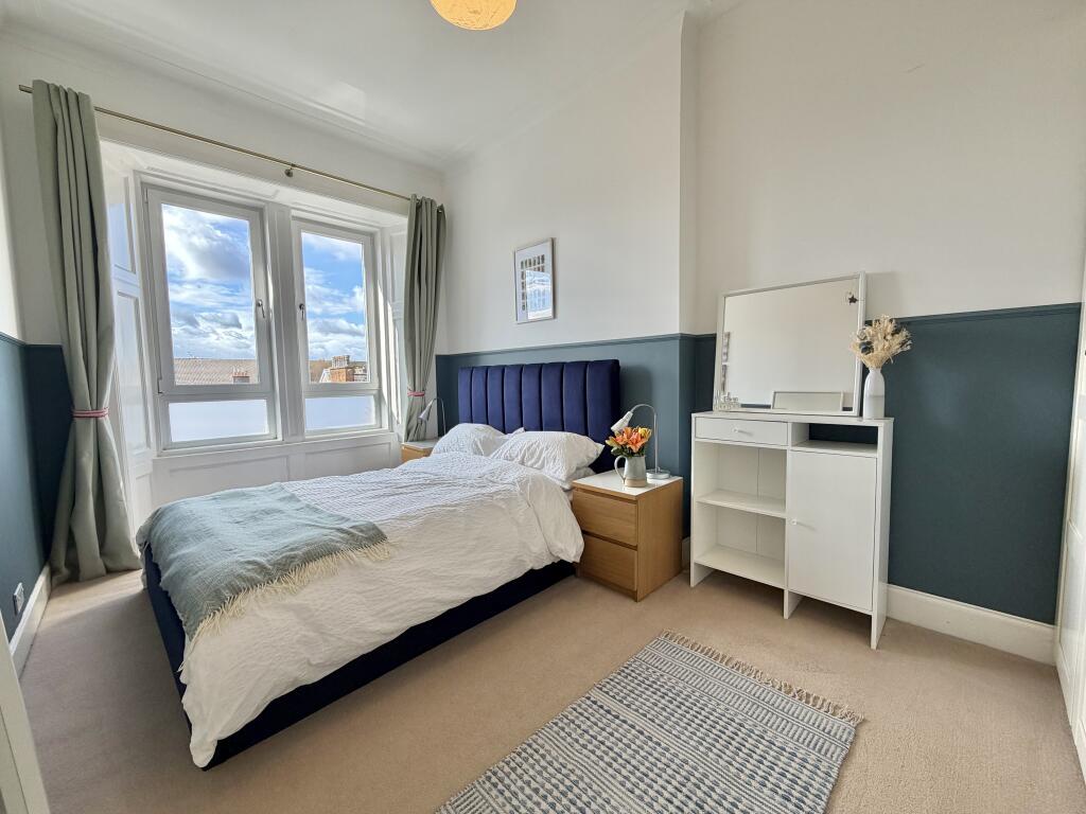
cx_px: 543
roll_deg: +1.4
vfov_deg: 85.7
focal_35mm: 14
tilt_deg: -4.5
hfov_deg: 102.1
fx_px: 439
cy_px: 407
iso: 50
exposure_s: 1/121
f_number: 2.2
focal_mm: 2.22
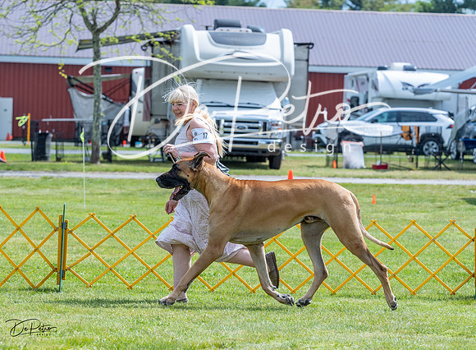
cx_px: 237
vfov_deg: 9.1
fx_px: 2195
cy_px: 170
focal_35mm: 161
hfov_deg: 12.4
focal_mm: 117
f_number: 5
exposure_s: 1/1600
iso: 400
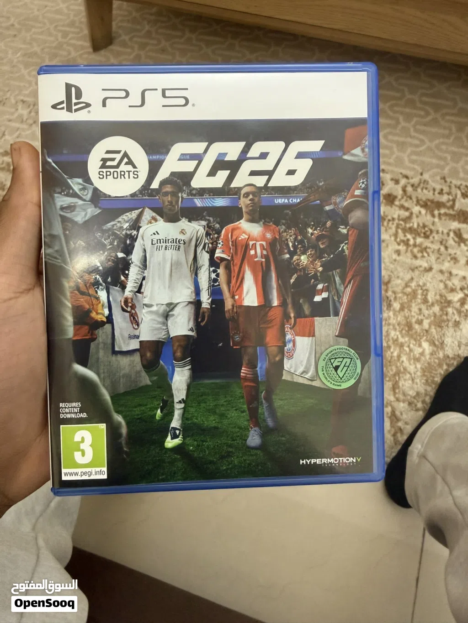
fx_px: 433
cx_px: 234
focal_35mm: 24
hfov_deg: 56.8
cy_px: 312
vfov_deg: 71.6
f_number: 2.2
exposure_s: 1/50
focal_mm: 2.22
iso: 320
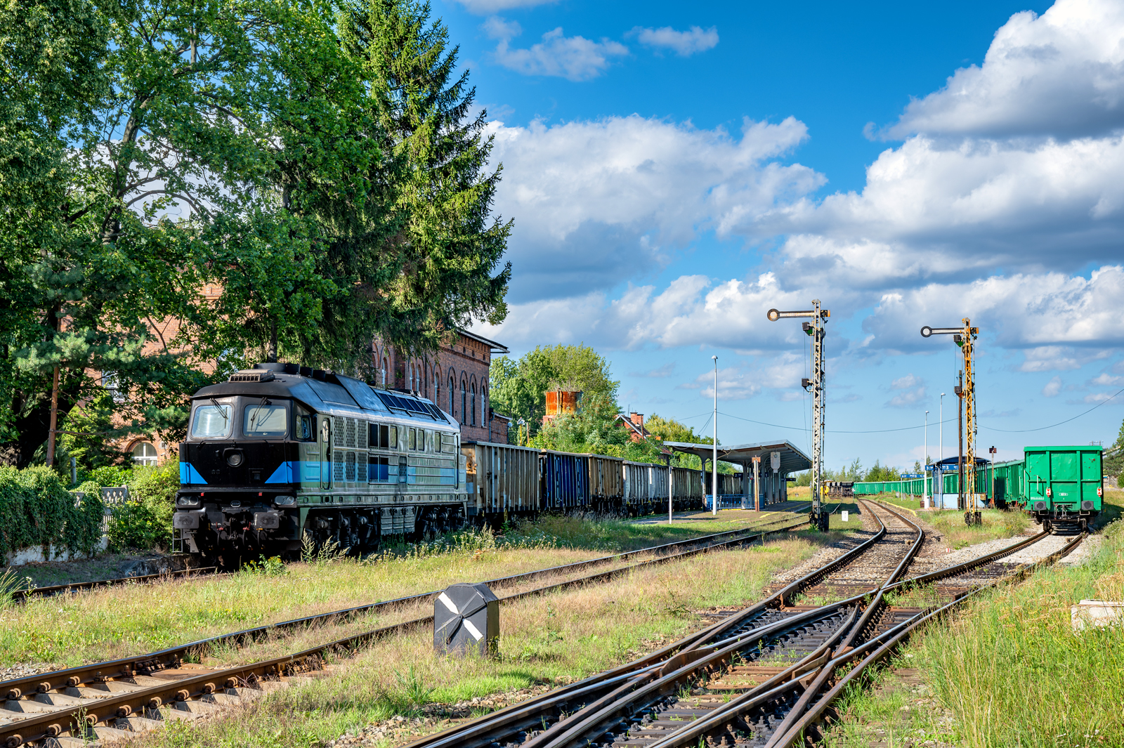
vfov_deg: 22.6
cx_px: 562
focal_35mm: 60
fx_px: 1872
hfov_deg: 33.4
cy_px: 374
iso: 160
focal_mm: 60
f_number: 9
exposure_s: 1/250
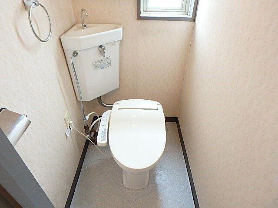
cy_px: 104
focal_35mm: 21
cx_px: 139
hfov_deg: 79.0
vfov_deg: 63.4
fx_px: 169
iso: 500
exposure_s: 1/30
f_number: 3.5
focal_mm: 3.7
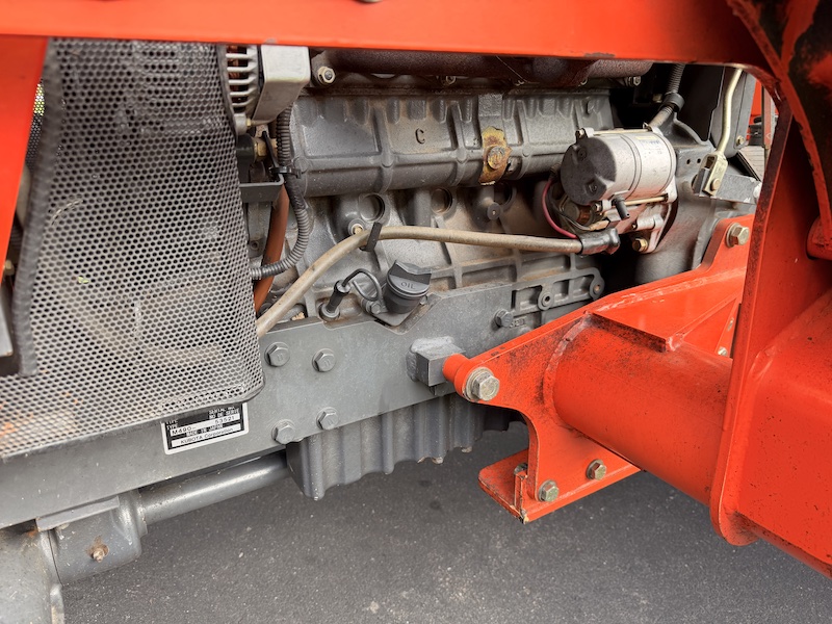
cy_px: 312
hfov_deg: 71.6
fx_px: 577
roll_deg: -0.4
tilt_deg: -20.8
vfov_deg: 56.8
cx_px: 416
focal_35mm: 24
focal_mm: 6.76
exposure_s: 1/199
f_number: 1.78
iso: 80
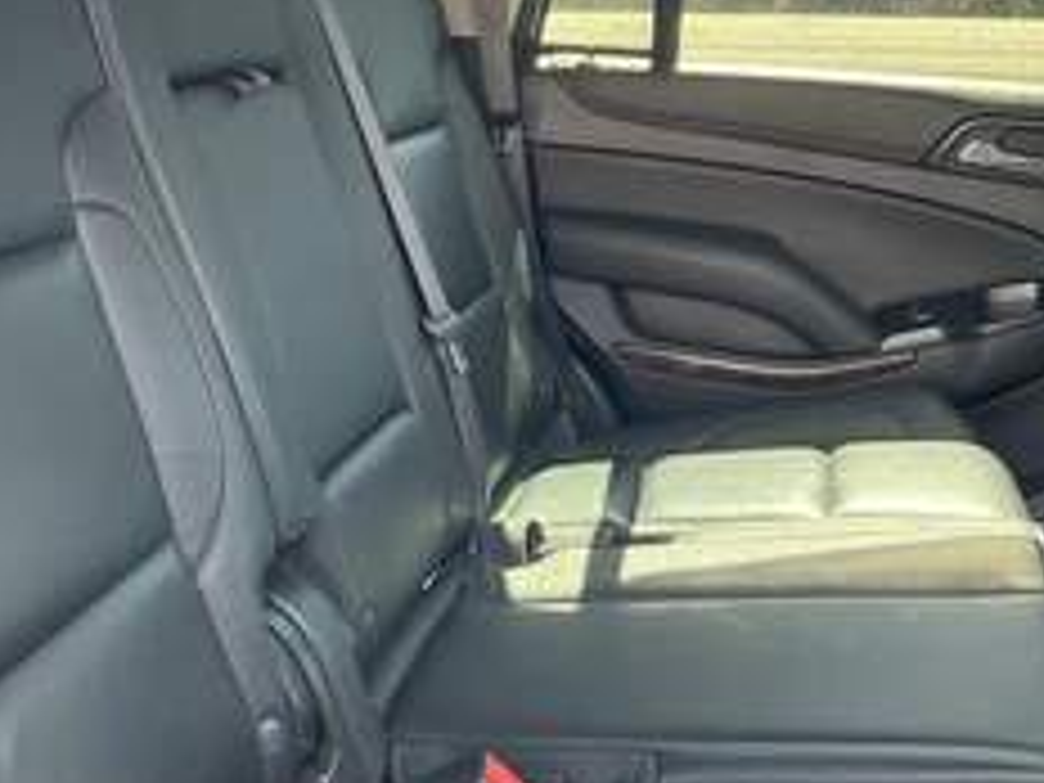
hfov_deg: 37.5
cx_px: 306
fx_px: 1508
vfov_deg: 28.8
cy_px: 220
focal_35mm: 50
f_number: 1.8
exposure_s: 1/85
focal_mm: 3
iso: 64
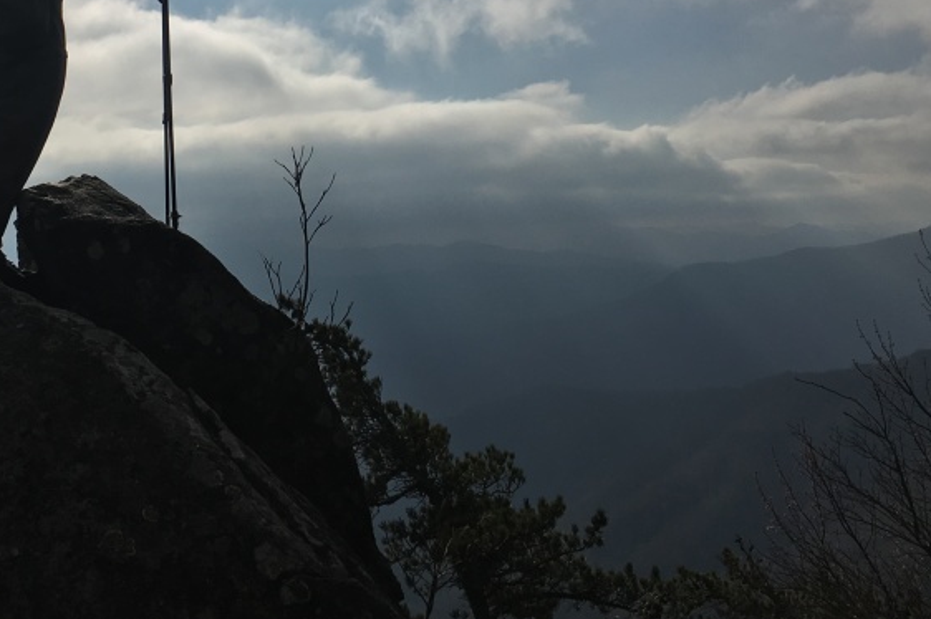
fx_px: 1421
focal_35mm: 55
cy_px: 8
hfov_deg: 35.8
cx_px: 295
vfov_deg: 23.6
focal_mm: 4.15
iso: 25
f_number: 2.2
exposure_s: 1/12821
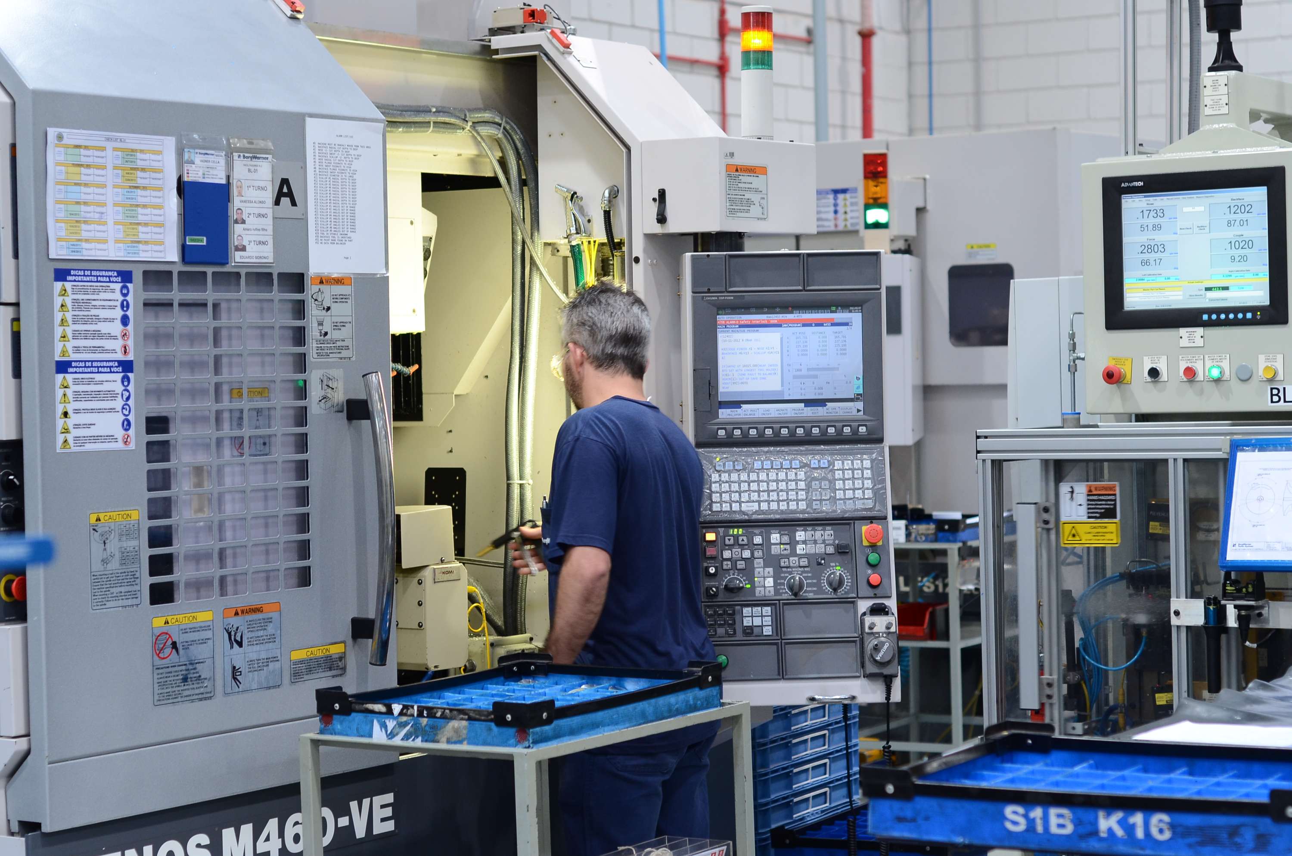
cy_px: 428
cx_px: 646
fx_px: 2686
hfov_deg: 27.0
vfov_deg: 18.1
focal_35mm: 75
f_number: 4
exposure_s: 1/50
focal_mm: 50
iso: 500
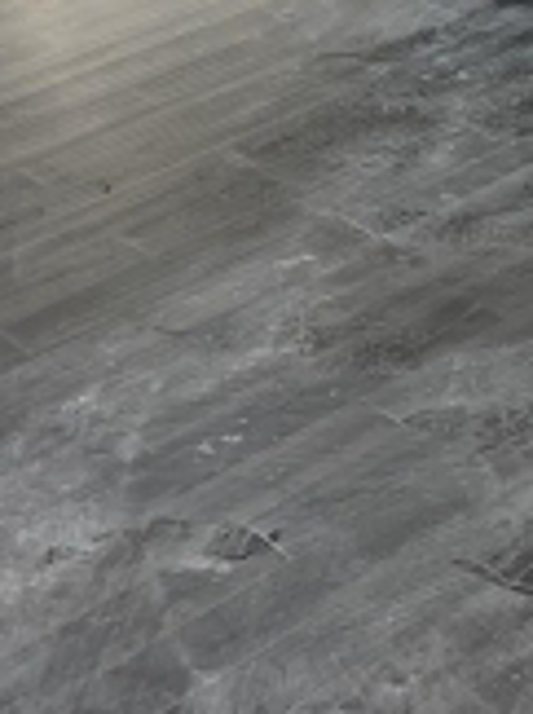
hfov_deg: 12.2
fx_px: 2203
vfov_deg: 16.6
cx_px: 1062
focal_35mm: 107
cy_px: -377
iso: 125
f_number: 1.5
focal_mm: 5.7
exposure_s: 1/119
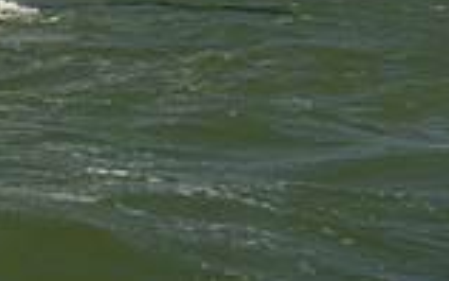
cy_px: -536
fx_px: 5119
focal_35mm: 418
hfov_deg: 5.0
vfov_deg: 3.1
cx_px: -67
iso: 280
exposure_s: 1/1000
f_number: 9
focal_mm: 112
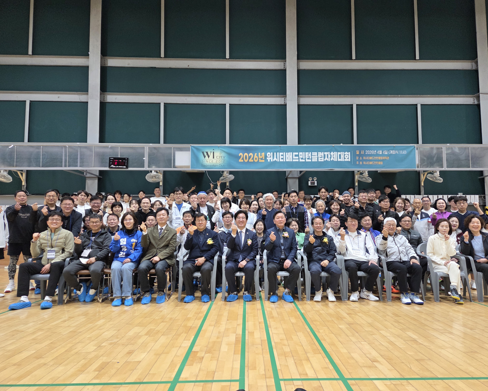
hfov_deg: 70.2
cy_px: 195
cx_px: 258
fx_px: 347
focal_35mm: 24
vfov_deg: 58.8
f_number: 1.8
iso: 160
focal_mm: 5.4
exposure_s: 1/120
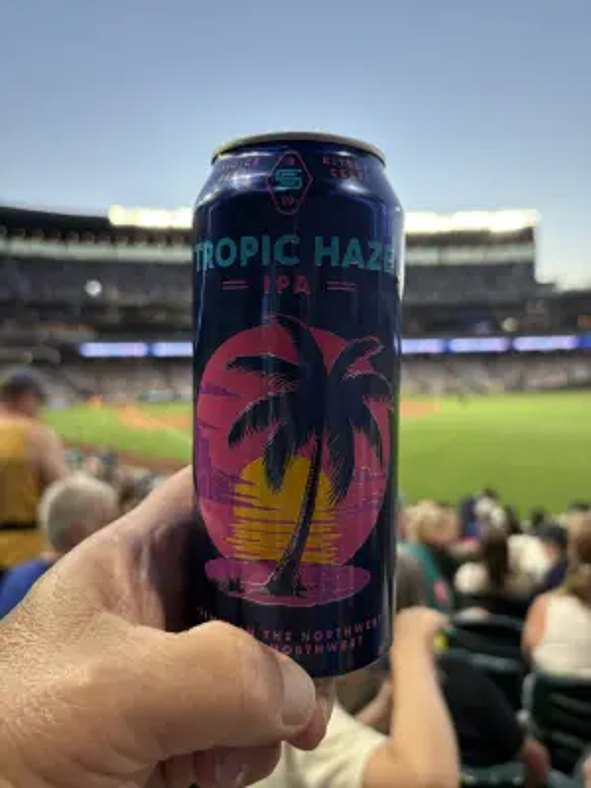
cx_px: 296
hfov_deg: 53.1
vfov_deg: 67.3
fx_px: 592
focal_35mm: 26
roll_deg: +0.9
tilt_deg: -2.4
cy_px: 394
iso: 64
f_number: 1.6
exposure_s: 1/136
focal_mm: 5.96
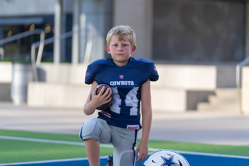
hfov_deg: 15.0
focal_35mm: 137
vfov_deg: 10.1
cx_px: 124
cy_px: 83
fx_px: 945
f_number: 2.8
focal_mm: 134
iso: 100
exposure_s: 1/400
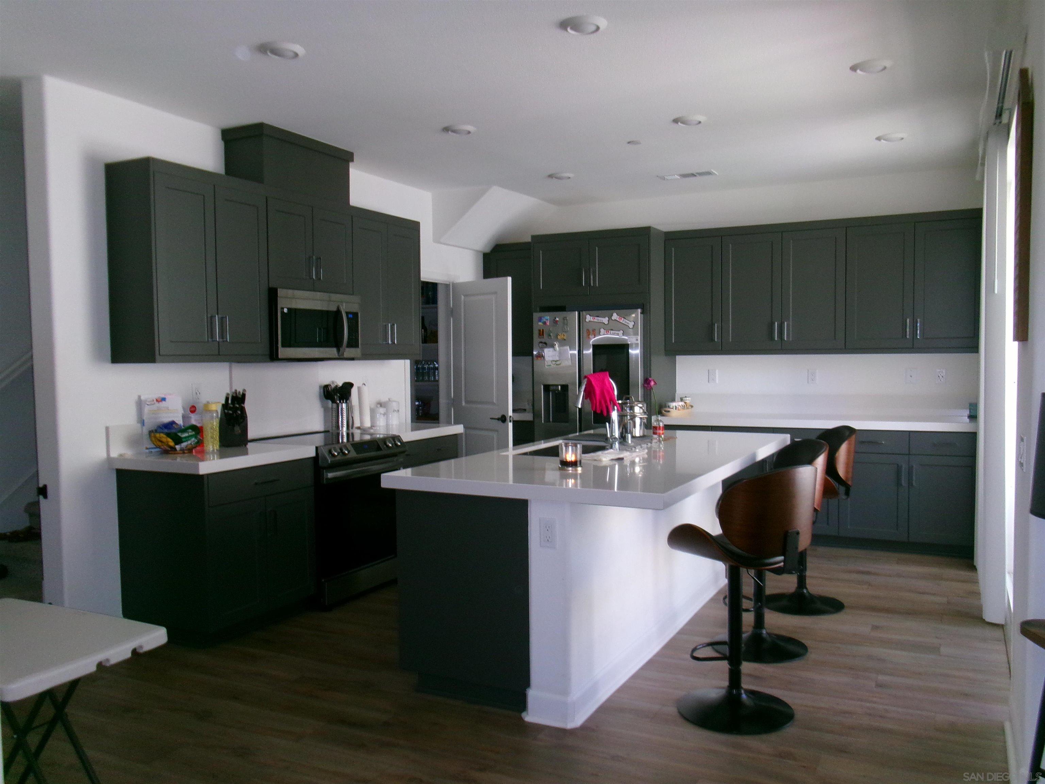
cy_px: 392
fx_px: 845
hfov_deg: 63.4
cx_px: 522
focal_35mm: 28
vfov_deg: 49.7
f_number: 3.9
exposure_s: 1/34
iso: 200
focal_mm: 5.1
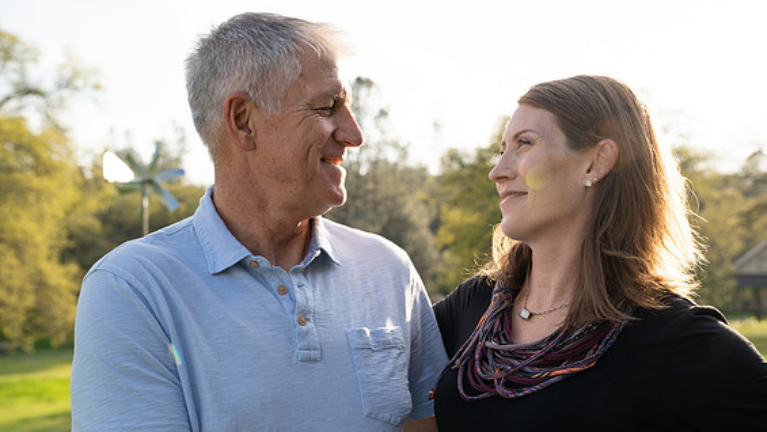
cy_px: 257
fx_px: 875
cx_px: 377
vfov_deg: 27.7
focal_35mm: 43
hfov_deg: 47.3
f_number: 4.5
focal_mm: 40
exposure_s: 1/250
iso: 125
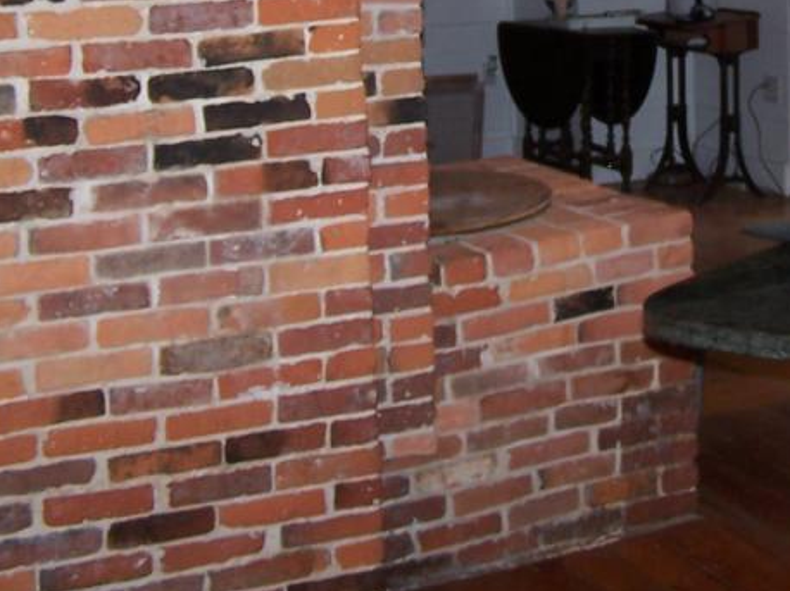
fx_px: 1939
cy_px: -62
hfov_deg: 22.7
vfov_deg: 16.8
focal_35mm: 85
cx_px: 649
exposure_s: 1/60
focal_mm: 6.3
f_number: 2.8
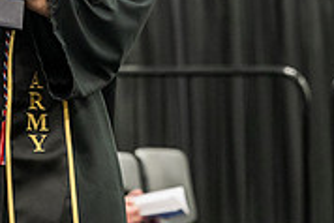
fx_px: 2878
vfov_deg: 4.4
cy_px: -98
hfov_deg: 6.6
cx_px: -116
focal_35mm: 310
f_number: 4
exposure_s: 1/200
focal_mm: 95
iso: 4000
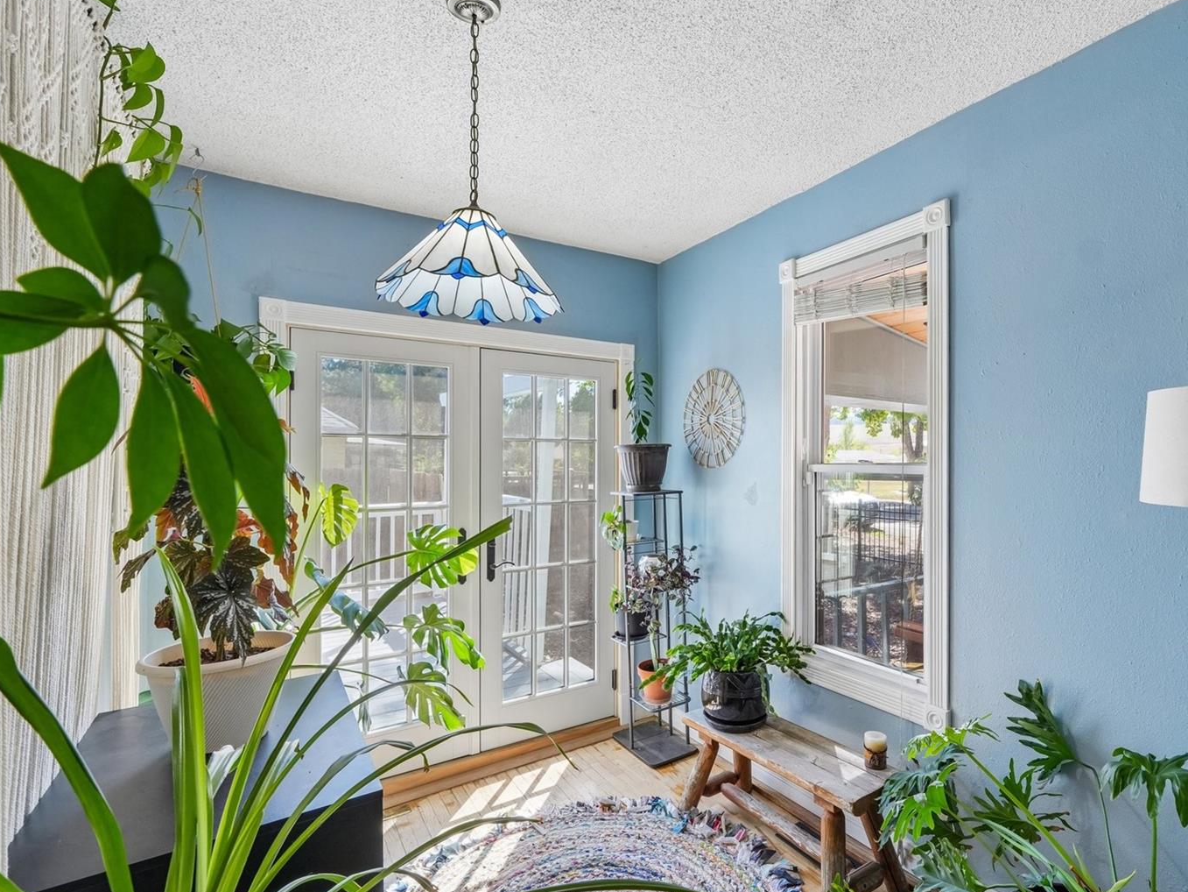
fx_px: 583
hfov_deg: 90.4
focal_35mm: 17
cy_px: 440
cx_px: 684
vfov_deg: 74.7
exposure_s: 1/20
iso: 800
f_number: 8
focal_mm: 10
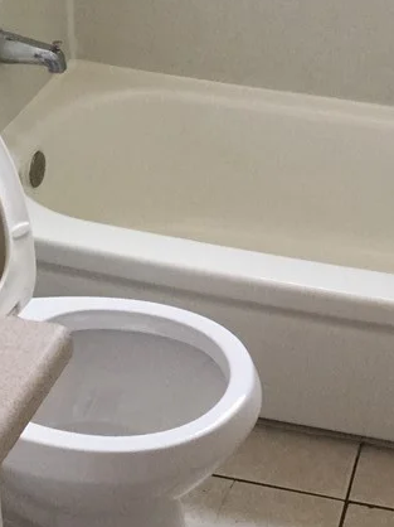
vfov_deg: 25.6
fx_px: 1155
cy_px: 206
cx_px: 341
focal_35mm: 76
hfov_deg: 19.1
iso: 40
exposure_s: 1/30
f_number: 2.4
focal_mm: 3.3
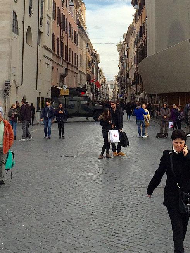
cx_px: 108
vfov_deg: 26.1
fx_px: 520
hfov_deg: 20.7
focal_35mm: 71
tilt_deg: +9.1
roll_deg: -0.8
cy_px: 5
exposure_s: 1/964
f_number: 2.2
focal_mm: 4.15
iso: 32
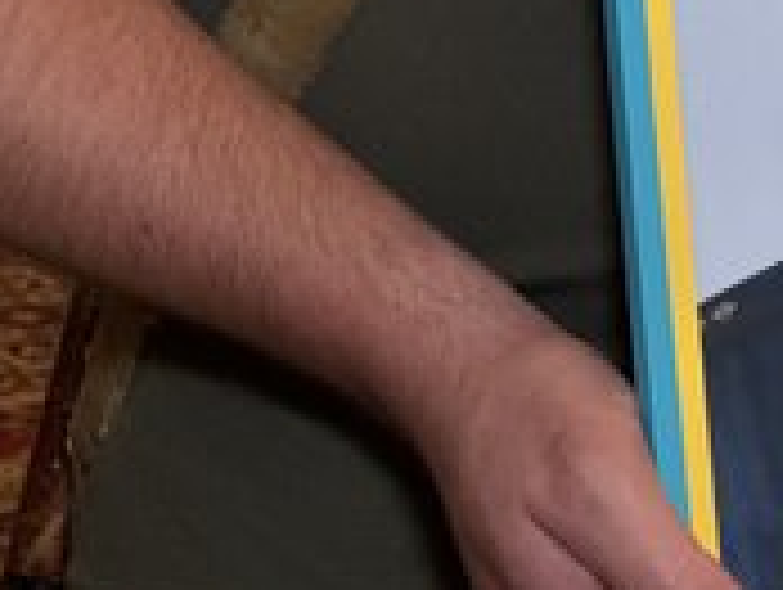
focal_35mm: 177
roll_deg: -0.2
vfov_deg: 8.4
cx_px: 891
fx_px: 4009
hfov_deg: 11.0
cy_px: 171
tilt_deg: -12.9
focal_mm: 9
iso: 500
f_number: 2.8
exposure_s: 1/50
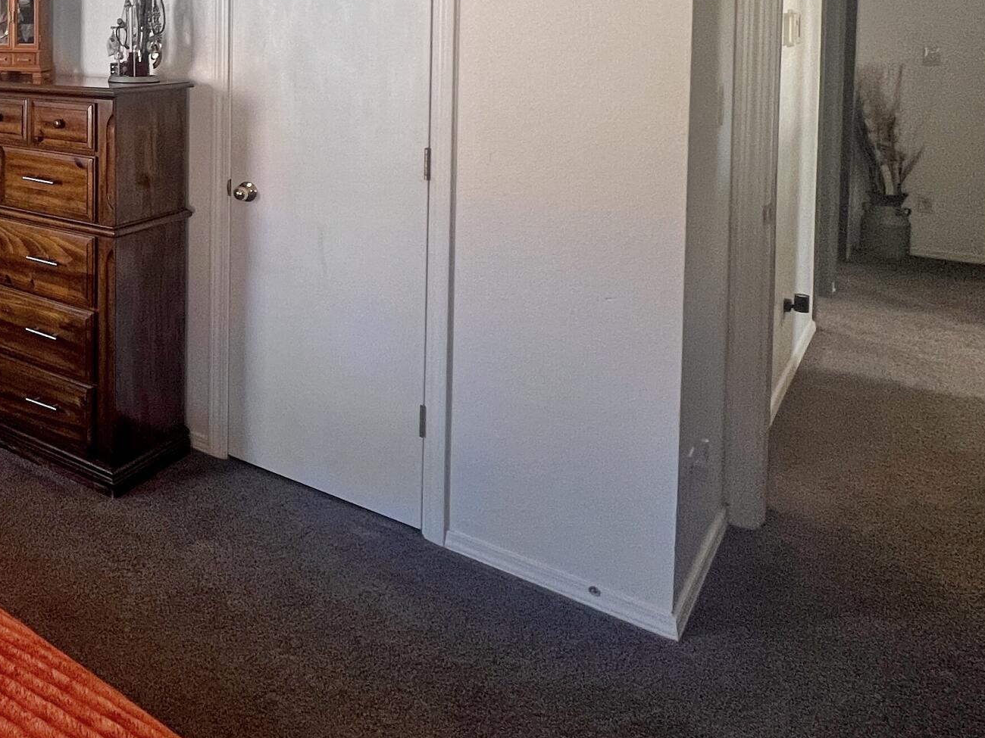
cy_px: 53
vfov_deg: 42.3
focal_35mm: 30
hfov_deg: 45.2
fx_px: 854
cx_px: -98
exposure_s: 1/60
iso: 125
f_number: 1.8
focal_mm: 1.57
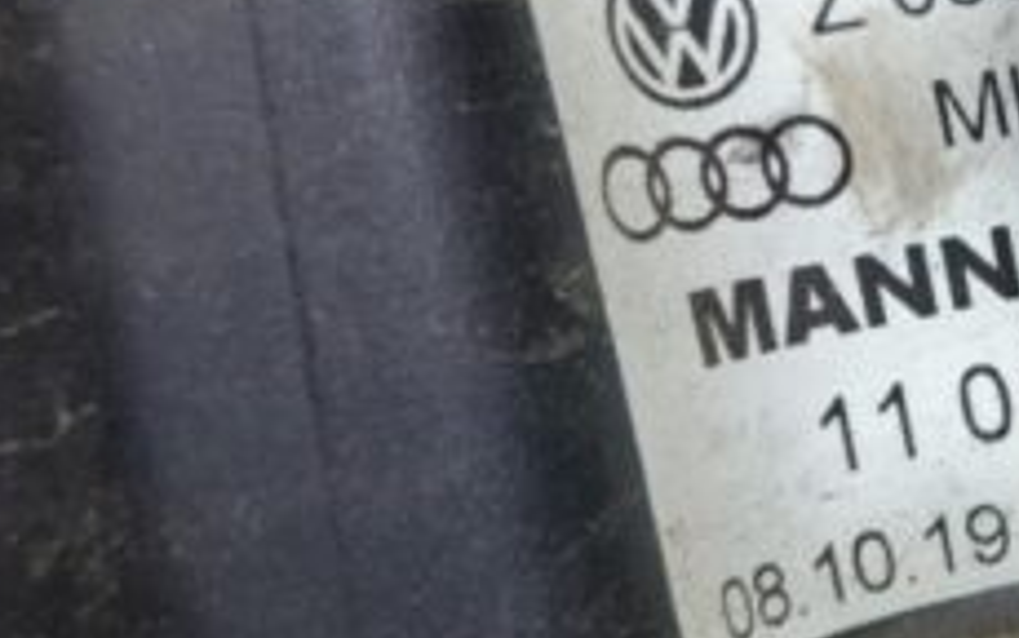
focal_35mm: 69
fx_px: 1917
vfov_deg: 18.9
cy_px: 226
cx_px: 1063
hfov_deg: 27.7
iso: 100
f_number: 1.8
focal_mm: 5.23
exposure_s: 1/50
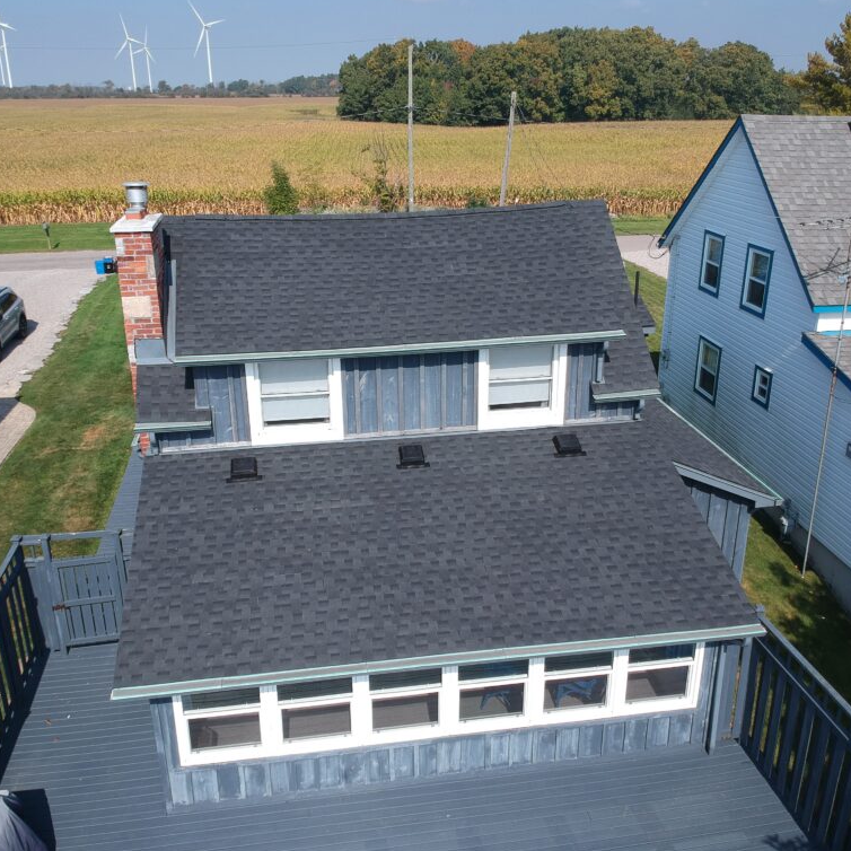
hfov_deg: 54.0
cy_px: 421
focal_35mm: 30
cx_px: 403
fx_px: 834
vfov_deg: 54.0
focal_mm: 4.49
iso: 100
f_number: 2.6
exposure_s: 1/1000
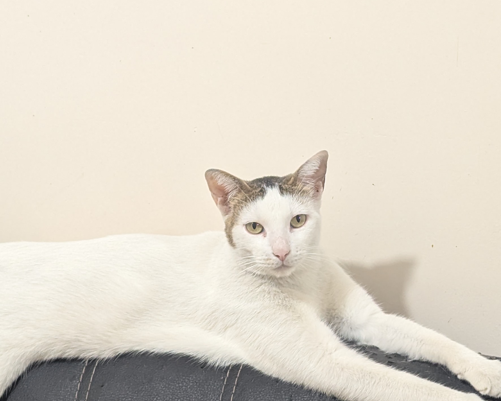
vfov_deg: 14.2
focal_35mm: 108
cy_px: 264
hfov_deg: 17.8
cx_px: 206
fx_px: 1602
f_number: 1.85
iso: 100
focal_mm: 6.81
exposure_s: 1/24
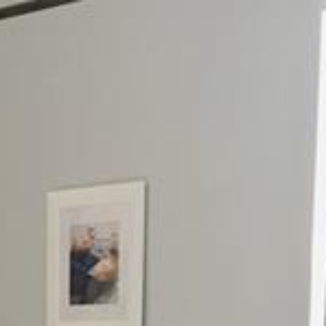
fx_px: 1406
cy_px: 630
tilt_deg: -12.8
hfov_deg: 12.6
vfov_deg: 11.9
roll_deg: +1.4
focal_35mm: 132
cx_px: -151
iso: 25
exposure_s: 1/15
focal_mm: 4.15
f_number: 2.2
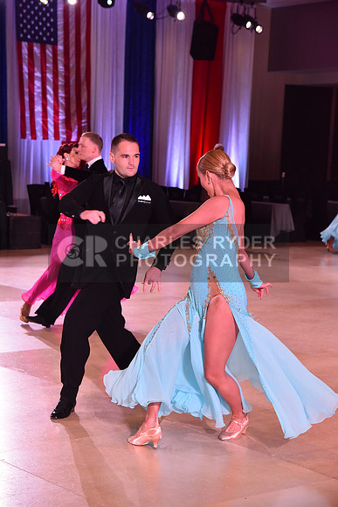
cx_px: 169
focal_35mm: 82
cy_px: 254
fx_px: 1154
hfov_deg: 16.7
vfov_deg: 24.8
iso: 2500
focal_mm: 82
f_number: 6.3
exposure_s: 1/320
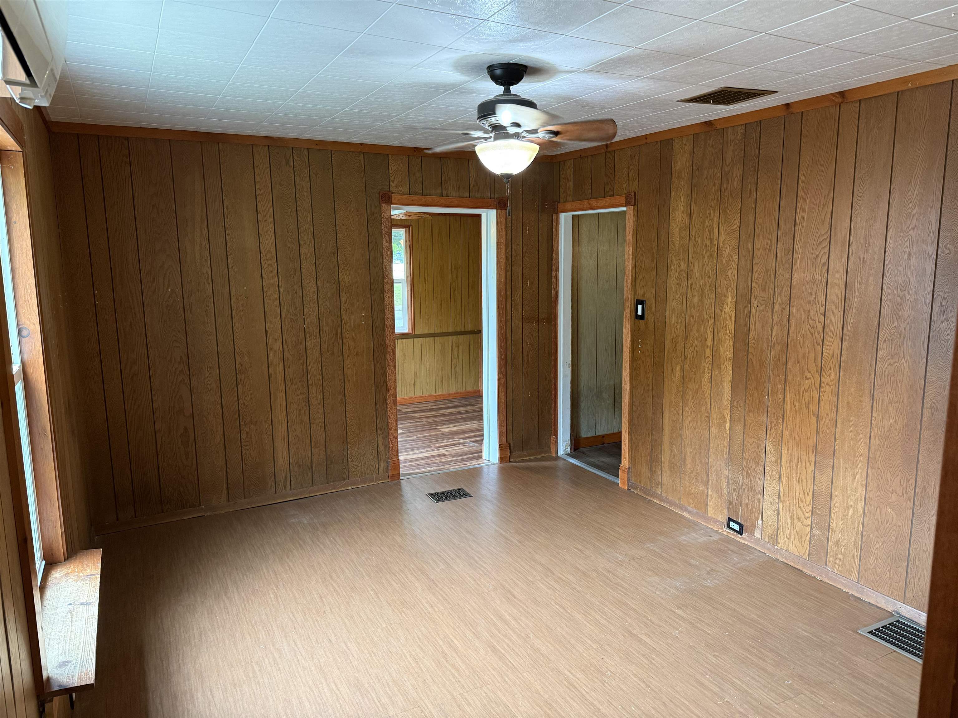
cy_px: 359
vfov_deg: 56.8
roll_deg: +0.5
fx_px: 664
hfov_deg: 71.6
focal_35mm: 24
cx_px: 479
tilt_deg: -8.1
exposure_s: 1/60
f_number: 1.78
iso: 400
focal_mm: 6.76
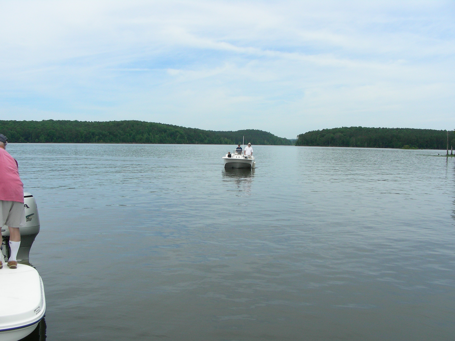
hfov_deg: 49.0
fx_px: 499
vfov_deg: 37.7
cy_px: 170
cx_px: 228
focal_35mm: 38
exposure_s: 1/417
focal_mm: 6.3
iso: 50
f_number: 5.6
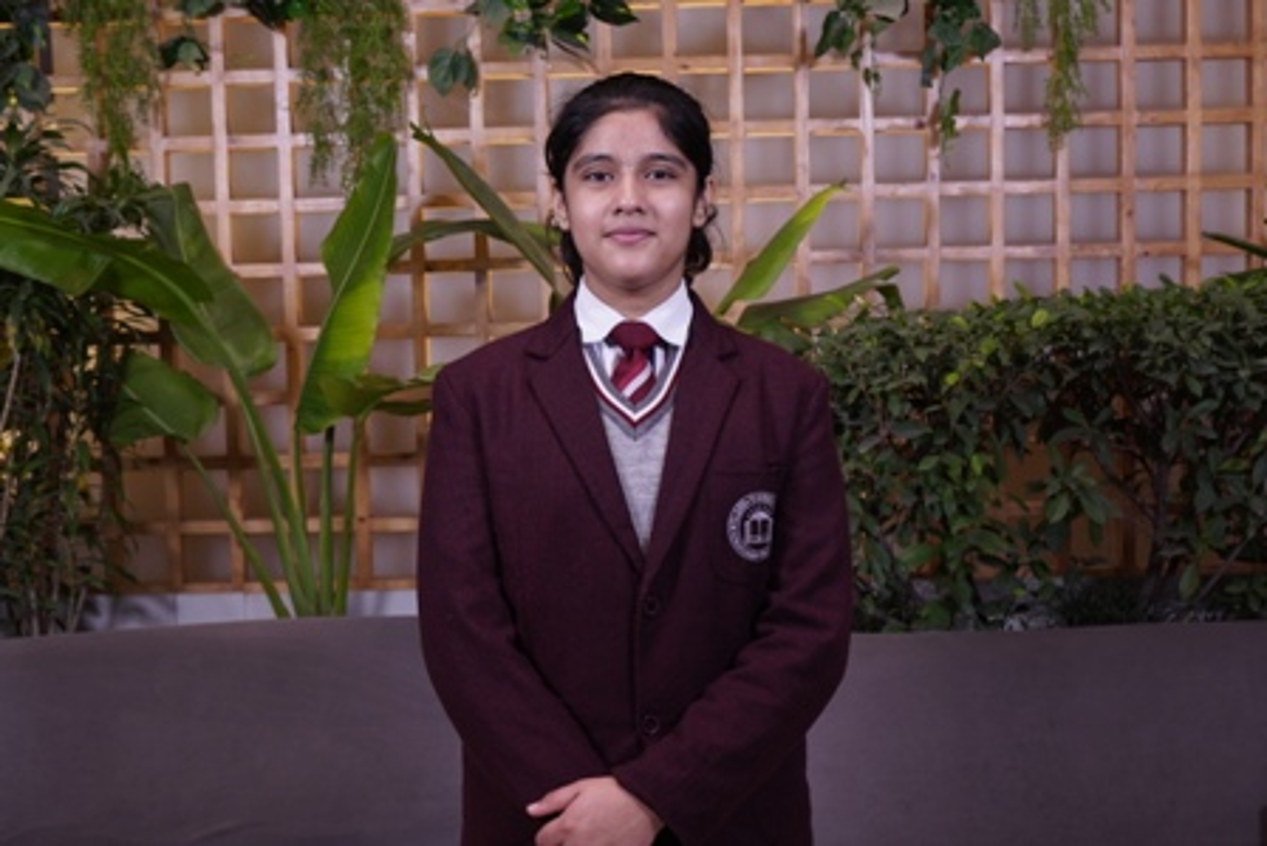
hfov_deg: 42.7
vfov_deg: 29.3
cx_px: 634
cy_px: 423
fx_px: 1619
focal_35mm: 46
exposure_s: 1/125
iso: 500
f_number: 5
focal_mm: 31
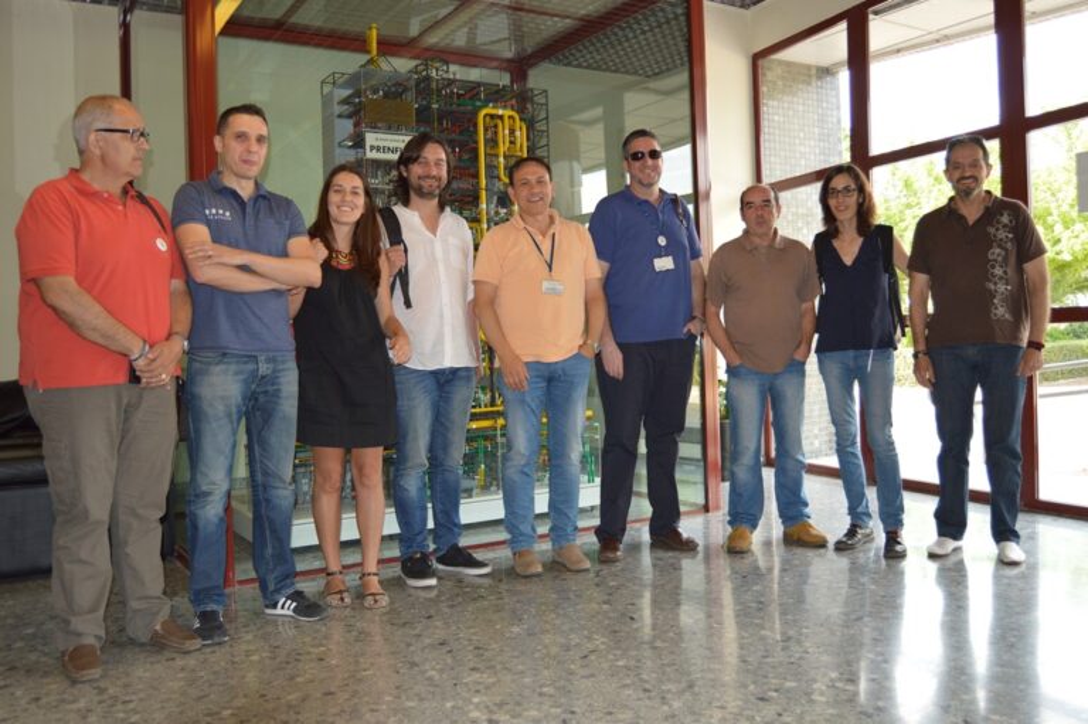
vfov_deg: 43.6
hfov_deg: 62.0
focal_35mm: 30
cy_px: 362
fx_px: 906
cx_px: 544
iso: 400
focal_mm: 20
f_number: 3.5
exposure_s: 1/125
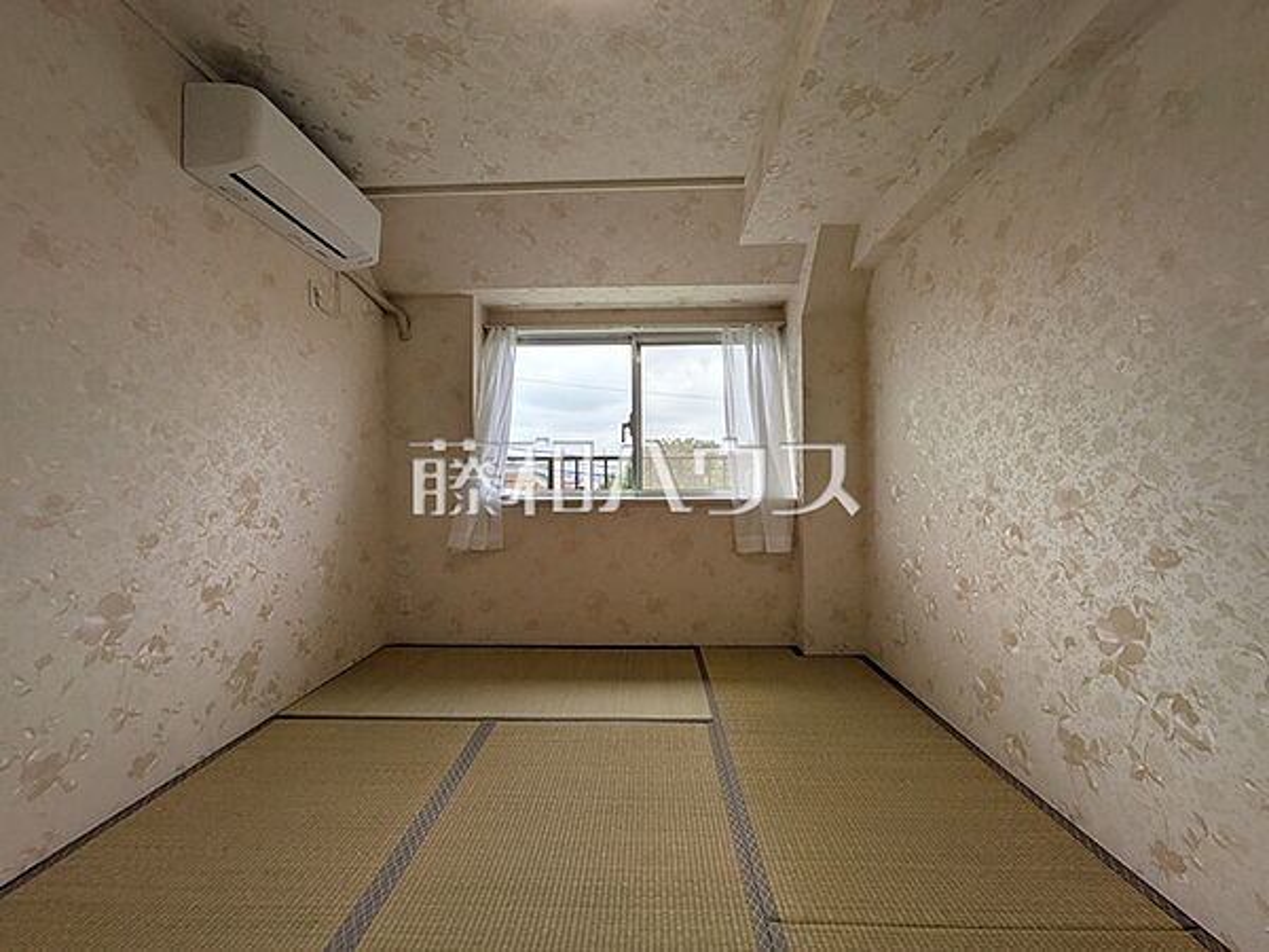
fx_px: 513
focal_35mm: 14
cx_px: 634
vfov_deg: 85.7
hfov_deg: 102.1
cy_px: 476
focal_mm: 1.83
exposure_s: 1/1024
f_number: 2.2
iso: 47
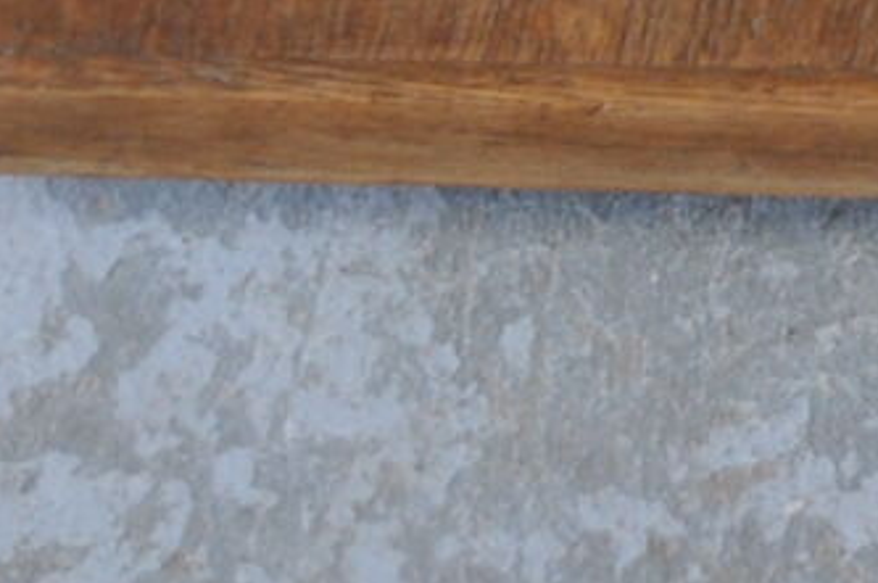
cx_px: 1785
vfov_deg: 4.6
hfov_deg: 7.1
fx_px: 6824
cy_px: -1269
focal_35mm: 280
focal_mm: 29
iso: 560
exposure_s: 1/60
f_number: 4.5
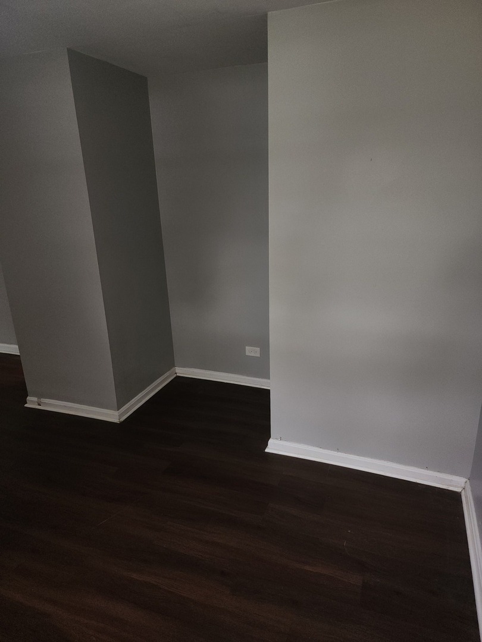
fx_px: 427
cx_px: 241
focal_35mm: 23
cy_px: 321
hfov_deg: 58.9
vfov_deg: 73.9
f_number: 1.8
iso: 160
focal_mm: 6.4
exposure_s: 1/24
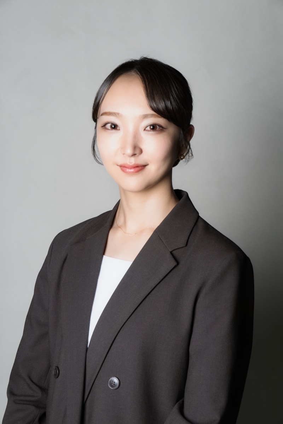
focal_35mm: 85
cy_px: 212
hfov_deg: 16.1
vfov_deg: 23.9
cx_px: 142
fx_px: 1002
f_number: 10
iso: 200
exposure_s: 1/125
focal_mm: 85
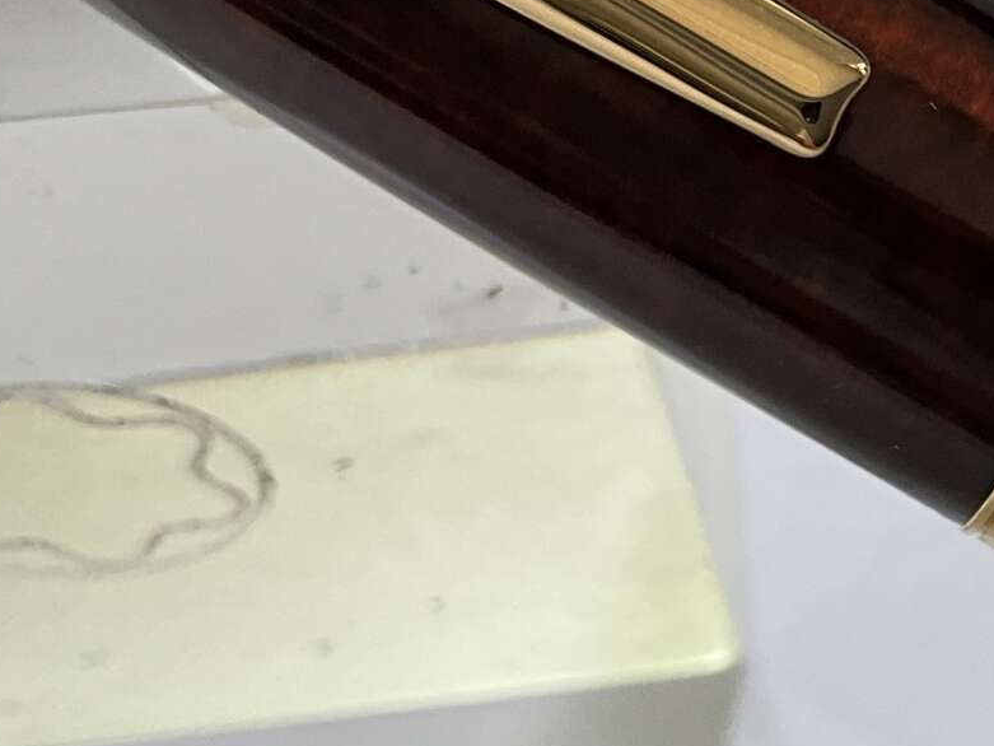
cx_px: 1243
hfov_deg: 19.3
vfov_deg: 15.6
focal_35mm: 95
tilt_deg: -60.6
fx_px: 2728
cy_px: 419
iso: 40
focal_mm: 3
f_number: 1.8
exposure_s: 1/122
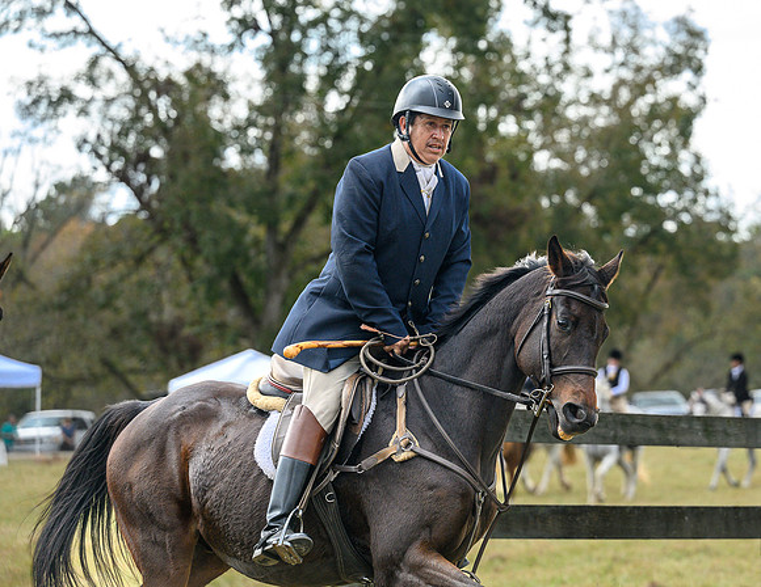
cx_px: 498
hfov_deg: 14.2
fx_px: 3059
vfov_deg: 11.0
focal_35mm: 138
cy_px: 237
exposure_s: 1/1000
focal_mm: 104
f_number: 3.5
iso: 640
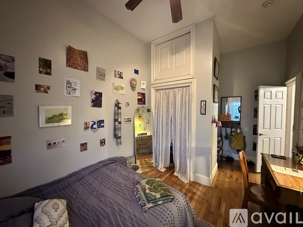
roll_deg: -0.3
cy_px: 114
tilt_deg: -2.5
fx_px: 123
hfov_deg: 102.1
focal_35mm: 14
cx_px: 152
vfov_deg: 85.7
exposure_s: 1/40
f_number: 2.2
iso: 1000
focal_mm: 2.22
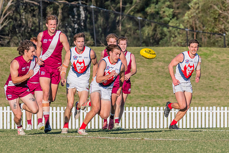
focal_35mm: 672
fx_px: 4277
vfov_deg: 2.0
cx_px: 127
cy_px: 67
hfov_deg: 3.1
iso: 800
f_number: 13
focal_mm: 420
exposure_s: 1/1250
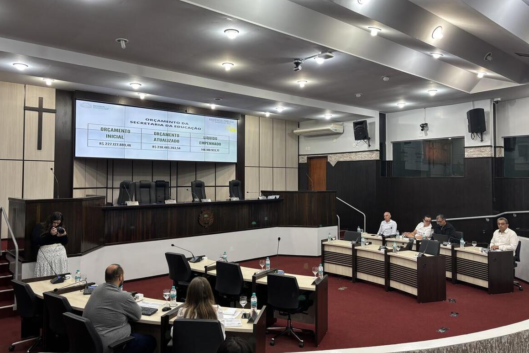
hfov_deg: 65.5
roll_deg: -0.5
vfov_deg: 46.4
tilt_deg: +1.0
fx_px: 411
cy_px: 170
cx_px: 262
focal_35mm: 28
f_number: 1.6
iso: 80
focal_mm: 5.96
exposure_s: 1/60
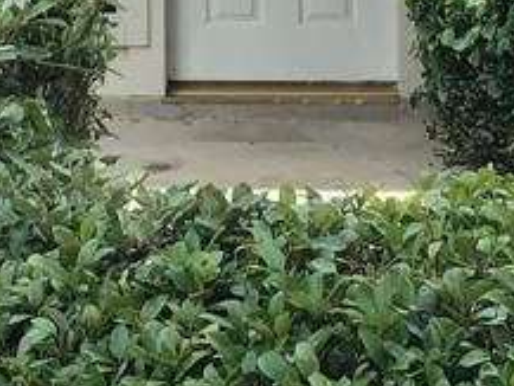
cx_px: 178
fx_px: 2169
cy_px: -142
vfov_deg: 9.9
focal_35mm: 146
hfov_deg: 13.5
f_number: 2.4
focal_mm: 3.3
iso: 25
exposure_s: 1/440
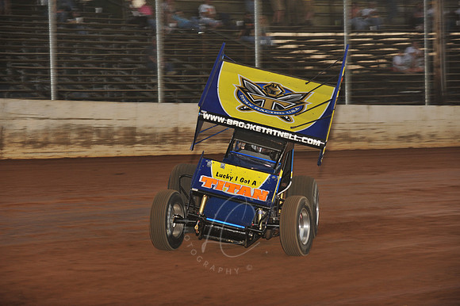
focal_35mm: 145
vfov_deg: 9.5
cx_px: 230
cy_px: 153
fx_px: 1852
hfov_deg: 14.2
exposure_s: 1/320
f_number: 6.3
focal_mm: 145
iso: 640
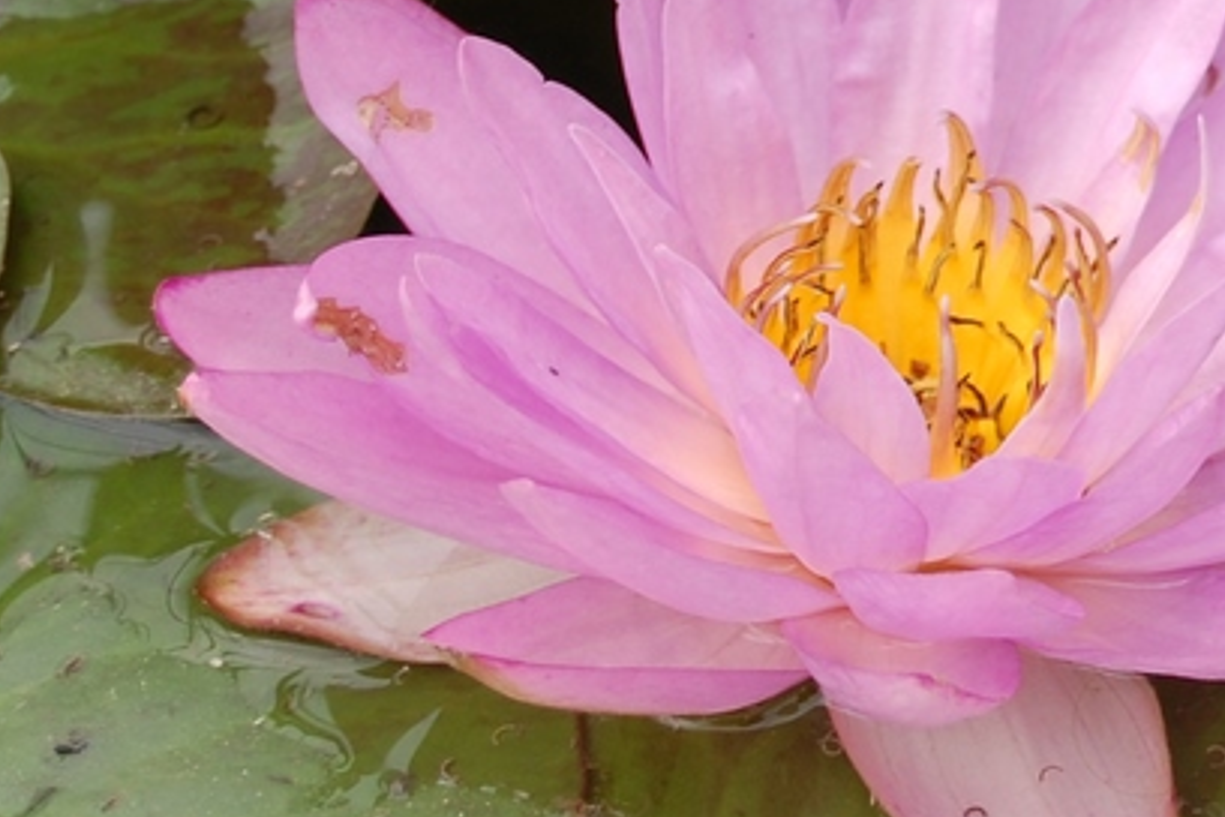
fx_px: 8250
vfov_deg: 5.6
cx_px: 1615
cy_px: -243
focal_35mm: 242
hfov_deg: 8.4
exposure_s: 1/160
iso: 200
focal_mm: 55
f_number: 6.3
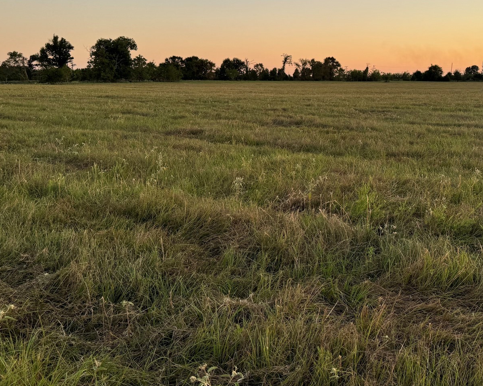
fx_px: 572
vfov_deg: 37.1
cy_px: 139
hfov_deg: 44.9
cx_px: 332
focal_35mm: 40
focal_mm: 6.76
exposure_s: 1/129
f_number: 1.78
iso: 64
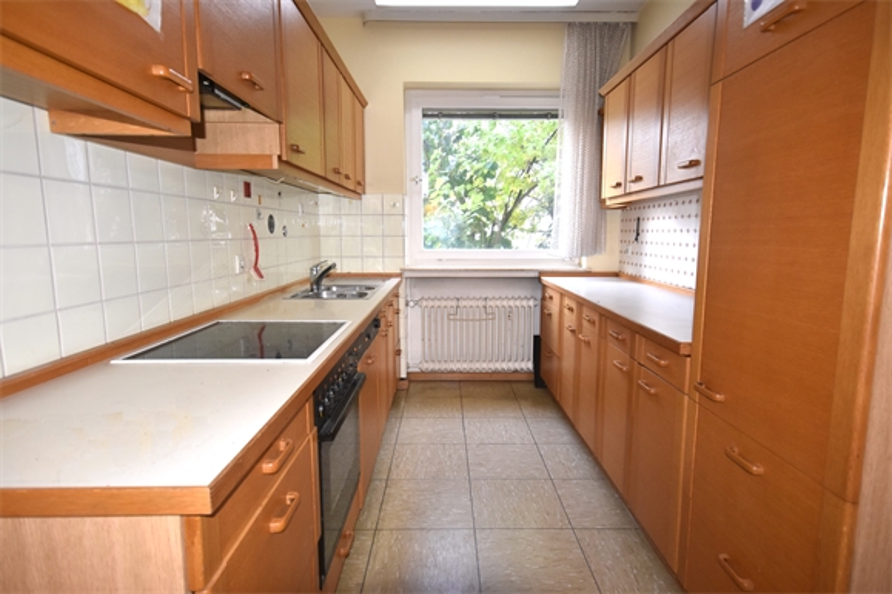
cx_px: 446
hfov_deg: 86.9
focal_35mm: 19
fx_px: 471
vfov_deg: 64.6
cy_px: 297
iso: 800
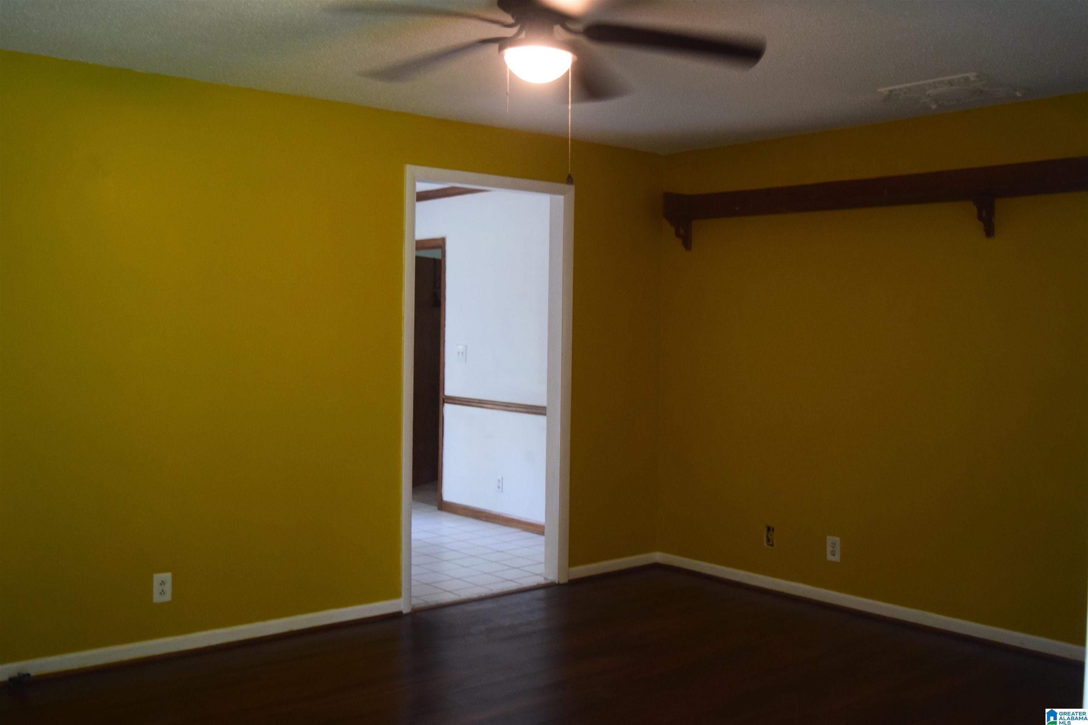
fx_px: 1088
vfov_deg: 36.9
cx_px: 544
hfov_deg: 53.1
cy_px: 362
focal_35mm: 36
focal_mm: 24
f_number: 4
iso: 1600
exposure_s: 1/30
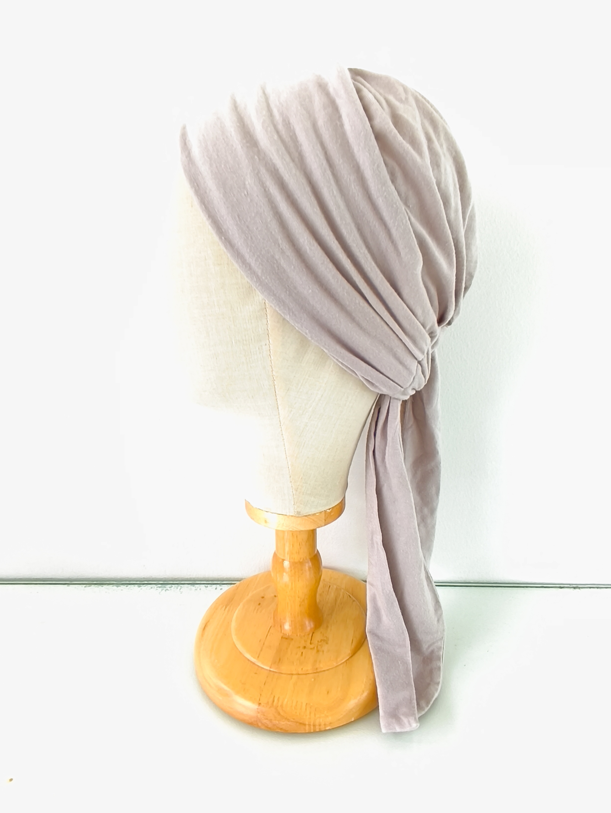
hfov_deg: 58.9
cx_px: 306
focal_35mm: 23
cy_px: 406
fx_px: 541
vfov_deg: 73.9
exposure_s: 1/50
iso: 50
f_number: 2.2
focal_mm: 1.65
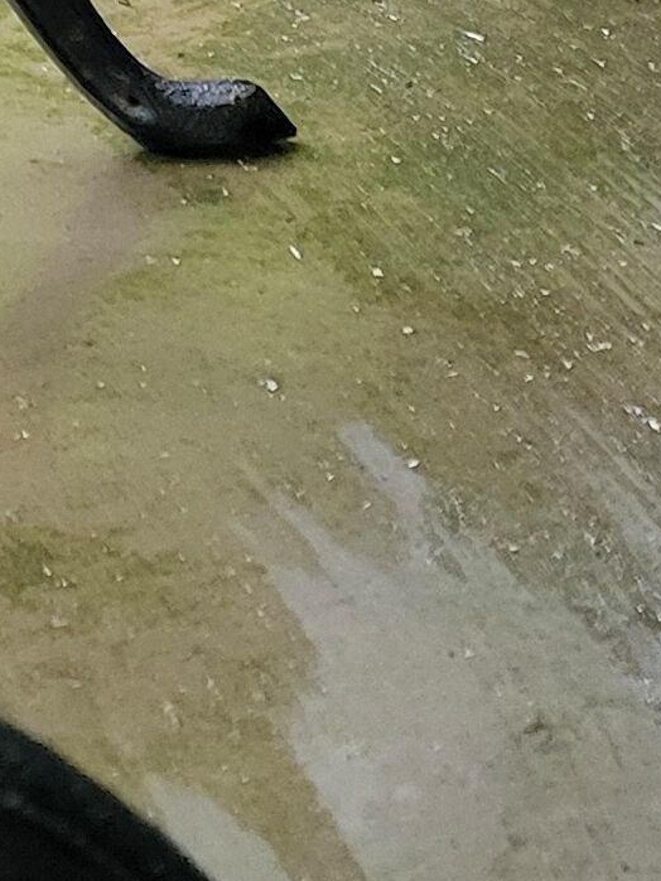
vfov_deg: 12.4
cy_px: -507
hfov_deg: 9.4
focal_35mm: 150
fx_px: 3820
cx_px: -513
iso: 250
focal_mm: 5.4
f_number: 1.8
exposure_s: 1/120
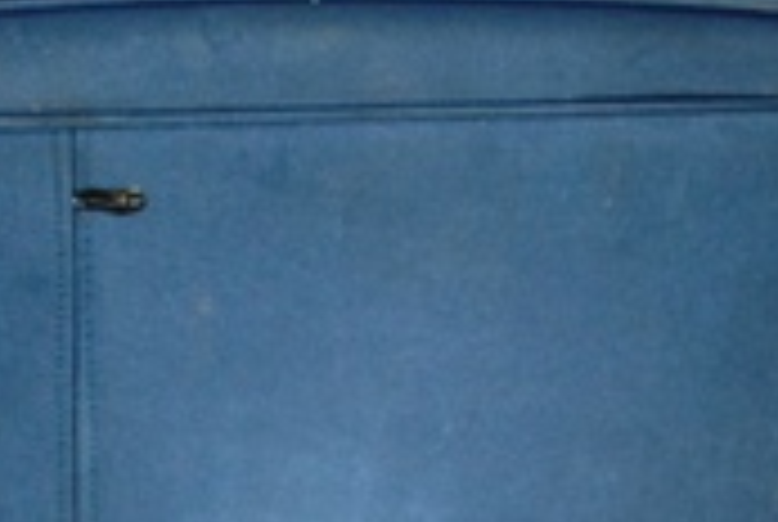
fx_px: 2879
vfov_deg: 9.9
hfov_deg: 15.4
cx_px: 247
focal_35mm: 133
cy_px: 850
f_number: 4.5
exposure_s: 1/60
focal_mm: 24
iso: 500
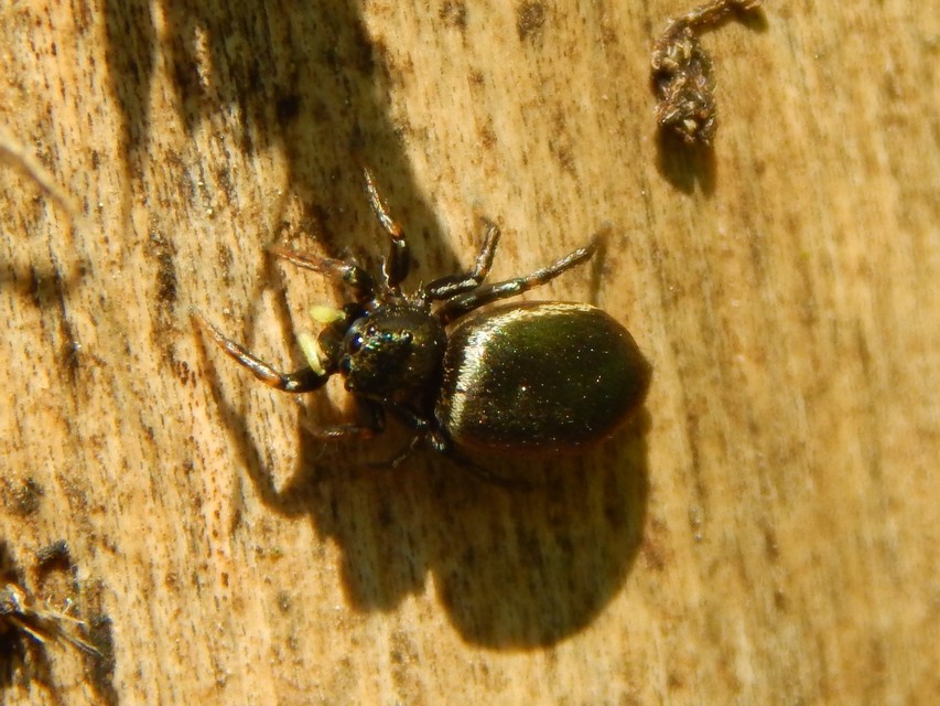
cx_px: 470
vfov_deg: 7.2
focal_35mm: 207
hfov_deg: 9.6
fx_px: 5622
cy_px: 353
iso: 125
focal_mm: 37.1
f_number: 5.4
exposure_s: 1/400
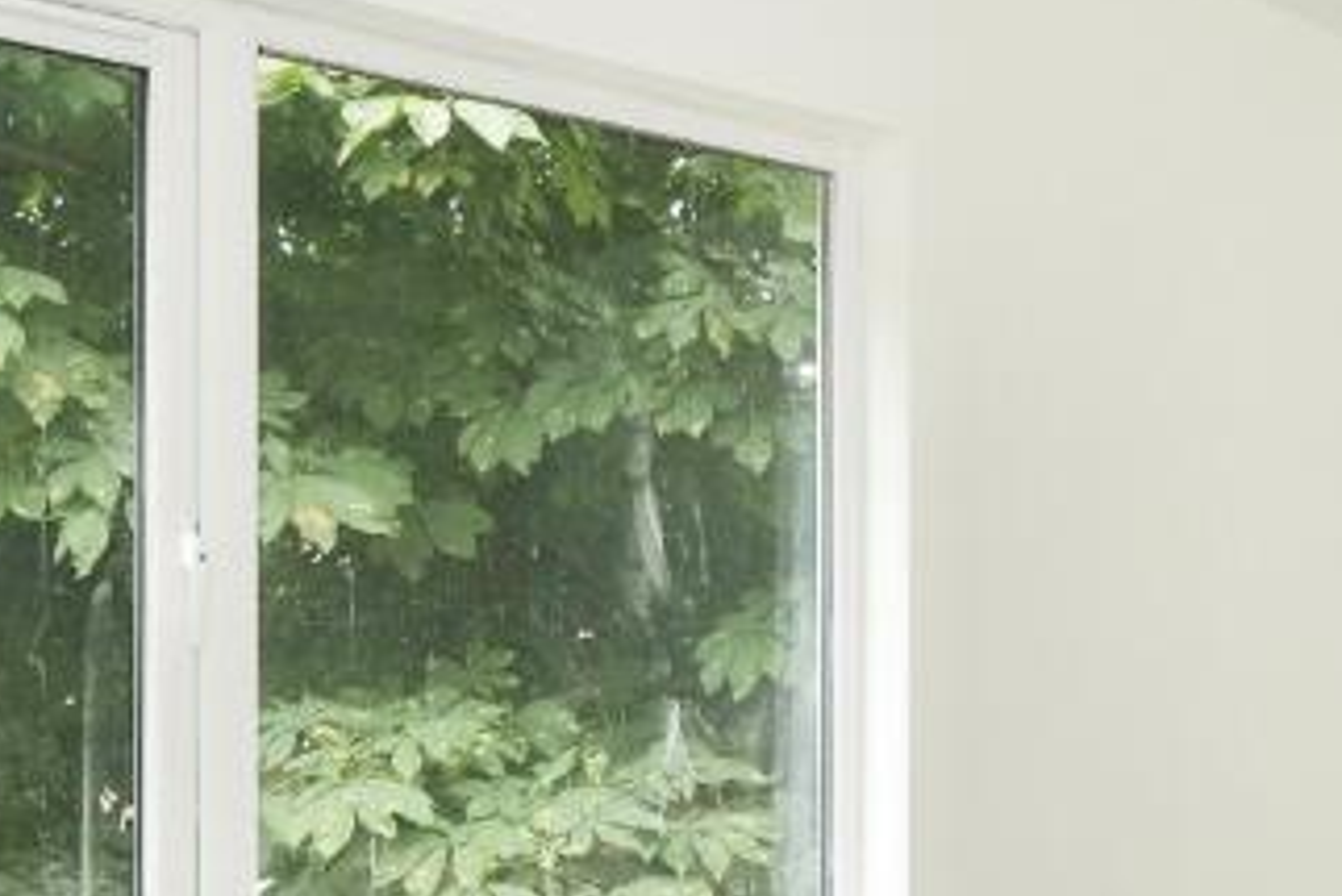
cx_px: 1534
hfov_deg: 31.5
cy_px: 661
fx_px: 2043
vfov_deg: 24.5
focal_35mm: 55
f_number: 4
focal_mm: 11.5
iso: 400
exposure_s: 1/160
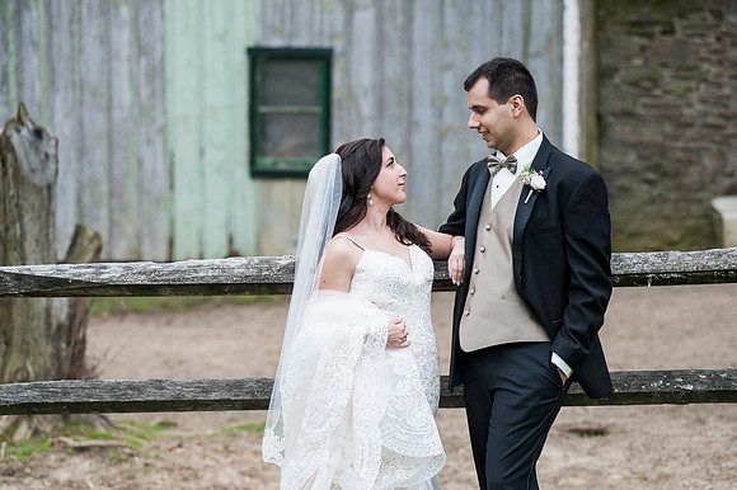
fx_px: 2148
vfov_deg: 13.0
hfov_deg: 19.5
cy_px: 245
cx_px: 368
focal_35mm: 105
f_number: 3.2
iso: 200
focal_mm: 105
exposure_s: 1/1250
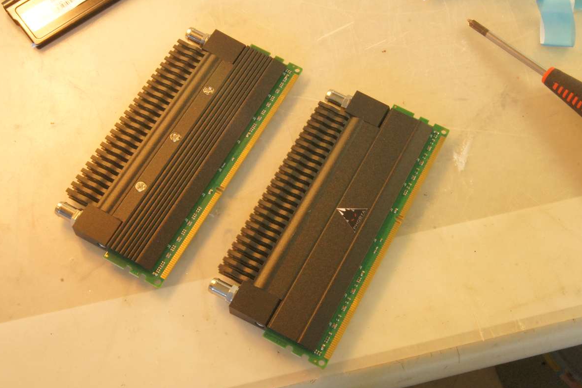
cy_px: 195
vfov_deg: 25.3
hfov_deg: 37.2
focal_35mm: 54
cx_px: 292
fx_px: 865
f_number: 32
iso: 1600
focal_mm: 35
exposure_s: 1/2.5
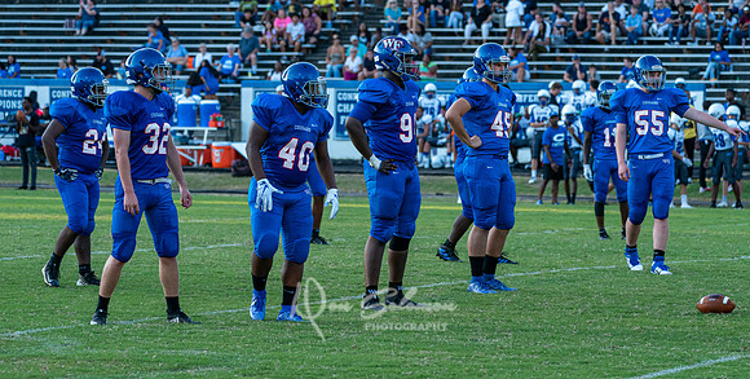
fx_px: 3291
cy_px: 129
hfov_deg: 13.0
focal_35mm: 169
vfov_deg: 6.6
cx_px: 375
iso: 1600
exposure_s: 1/1000
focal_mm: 158
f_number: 5.6
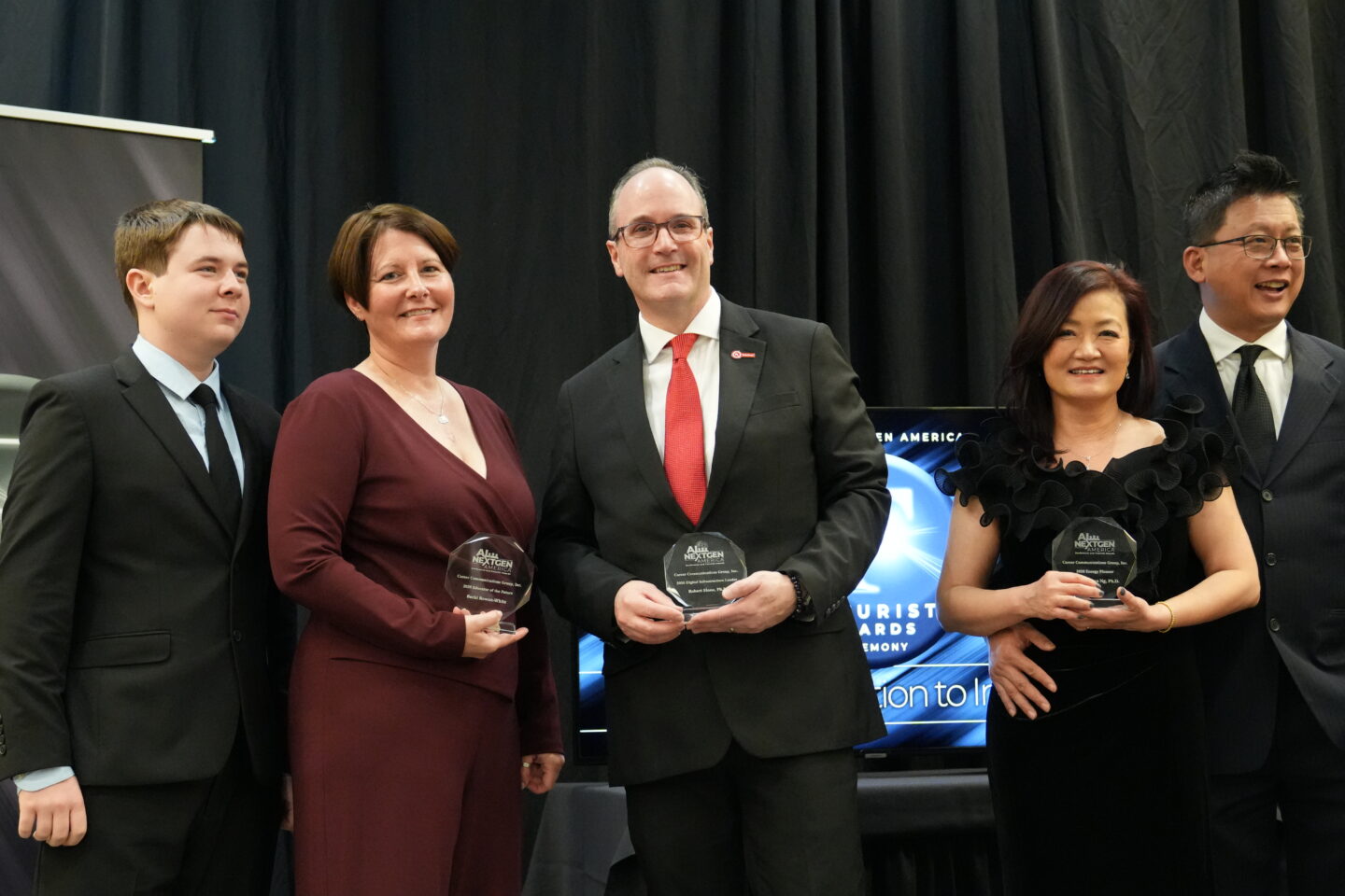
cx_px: 672
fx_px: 2522
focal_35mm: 68
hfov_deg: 29.9
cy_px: 448
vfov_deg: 20.2
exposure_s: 1/160
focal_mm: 45
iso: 6400
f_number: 2.8
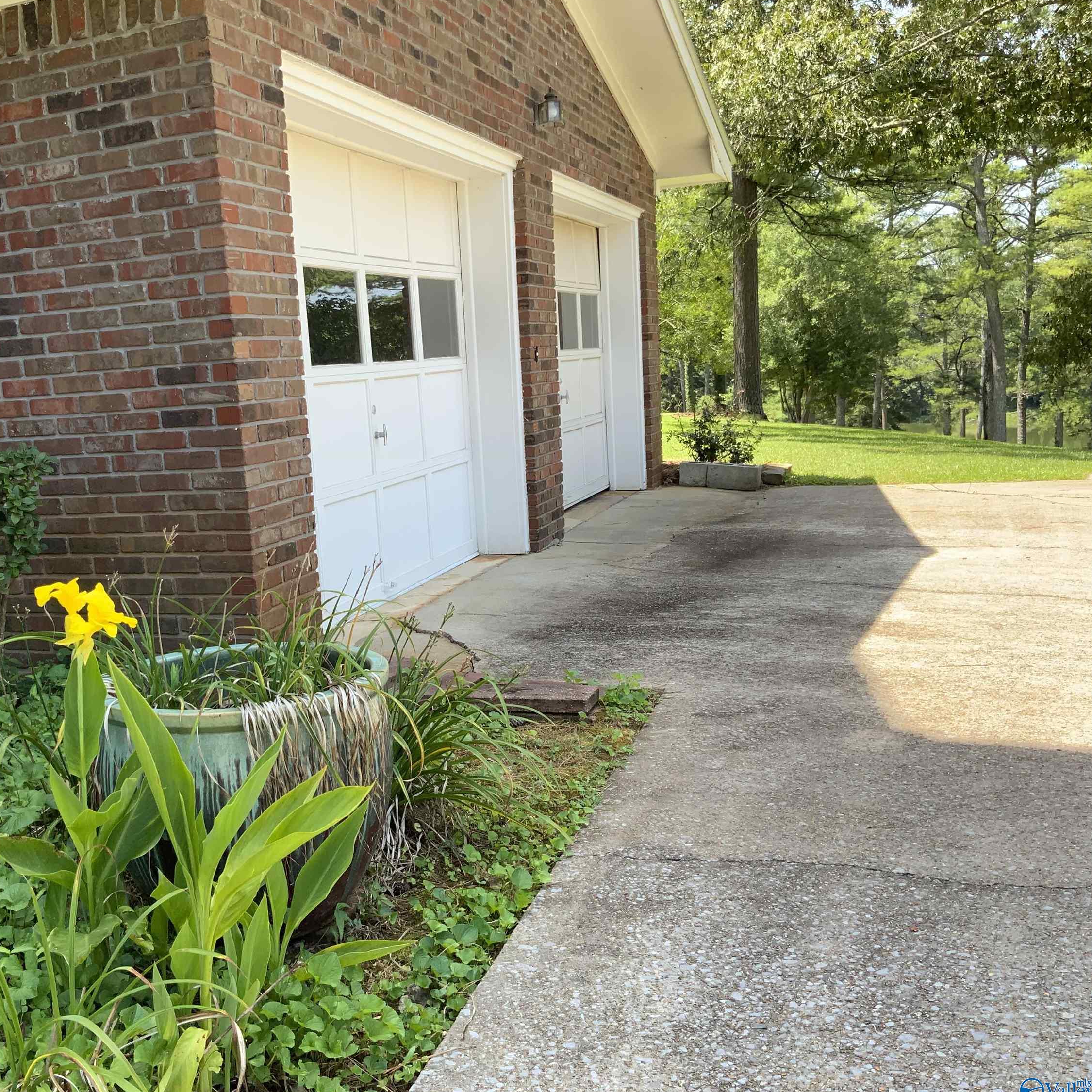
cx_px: 368
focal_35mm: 35
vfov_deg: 47.2
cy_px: 552
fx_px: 1249
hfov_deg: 46.5
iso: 16
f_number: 1.8
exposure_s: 1/255
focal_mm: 3
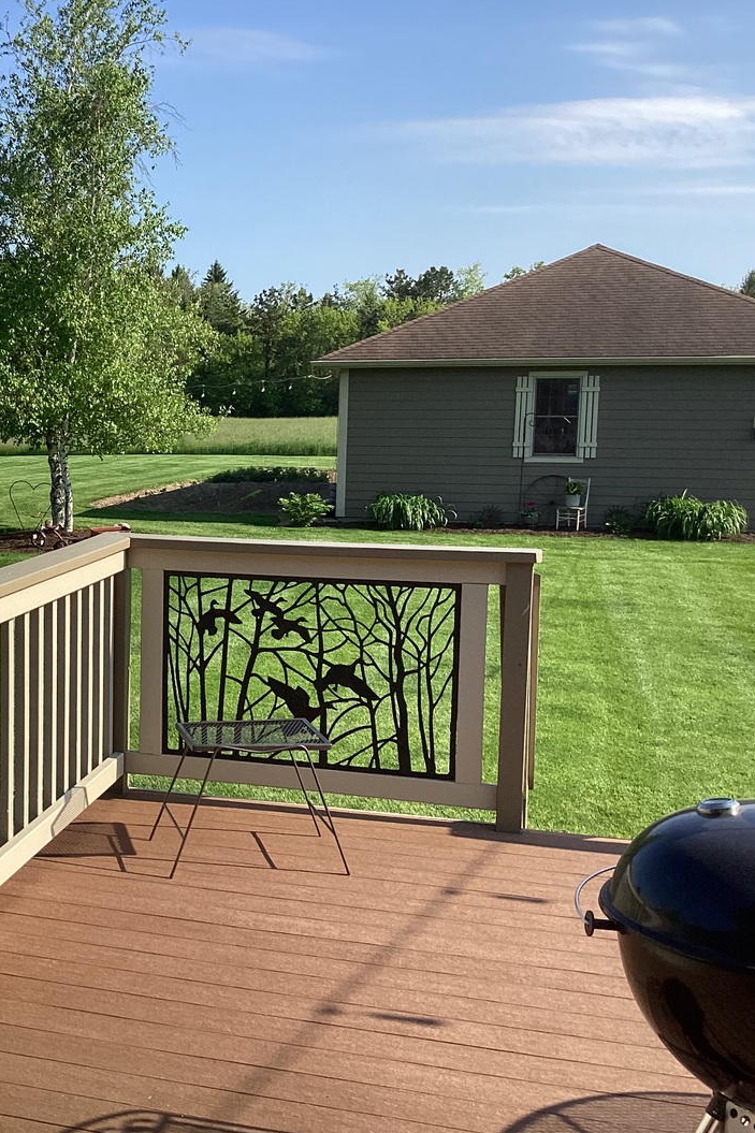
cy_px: 577
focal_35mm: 44
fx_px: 1385
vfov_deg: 44.5
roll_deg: -0.8
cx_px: 57
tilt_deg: -7.9
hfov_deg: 29.1
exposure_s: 1/981
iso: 25
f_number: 2.4
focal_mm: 3.3
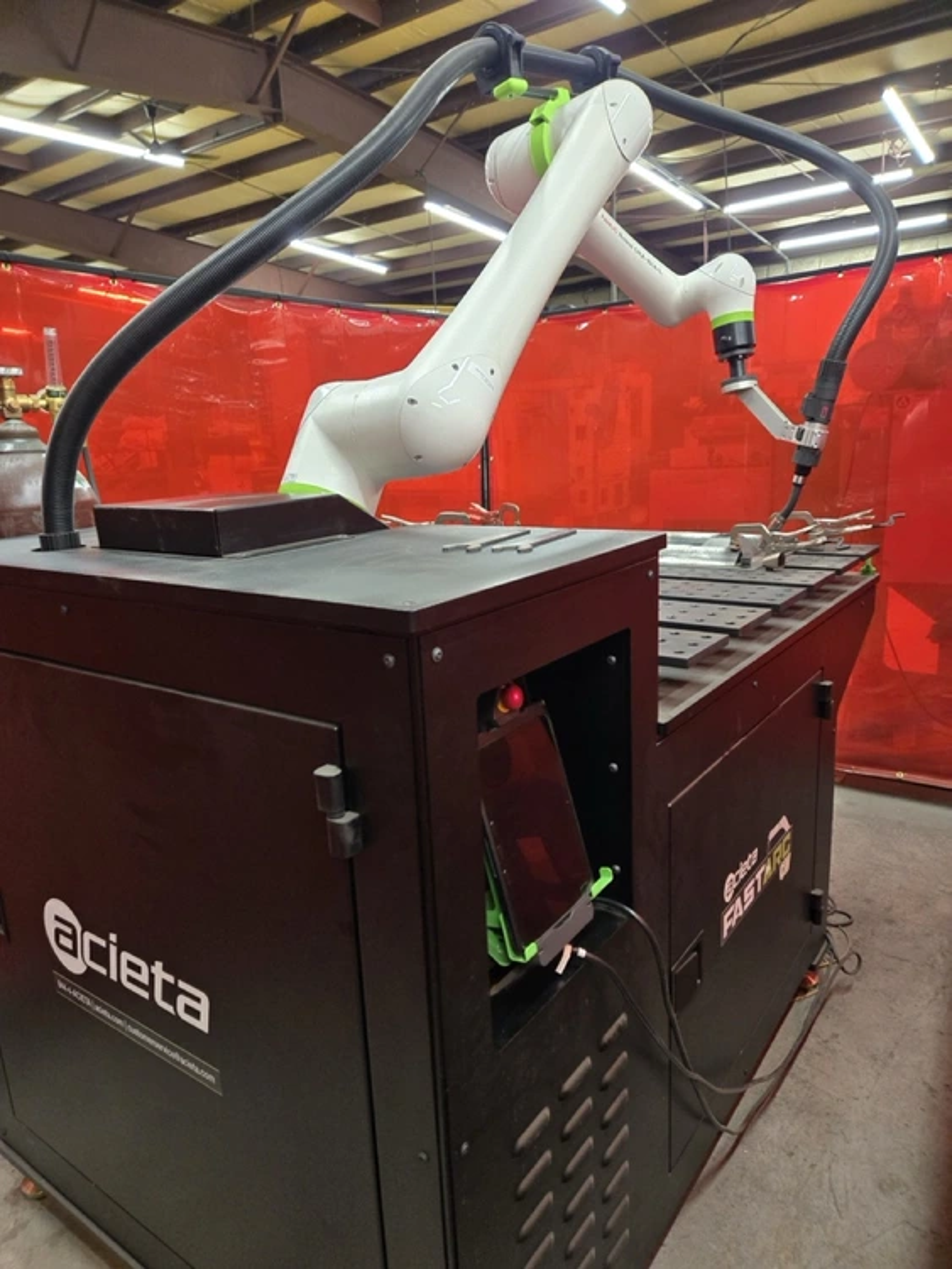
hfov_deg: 58.9
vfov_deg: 73.9
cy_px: 634
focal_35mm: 23
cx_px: 476
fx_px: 843
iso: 400
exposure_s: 1/120
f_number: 1.8
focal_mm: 5.4
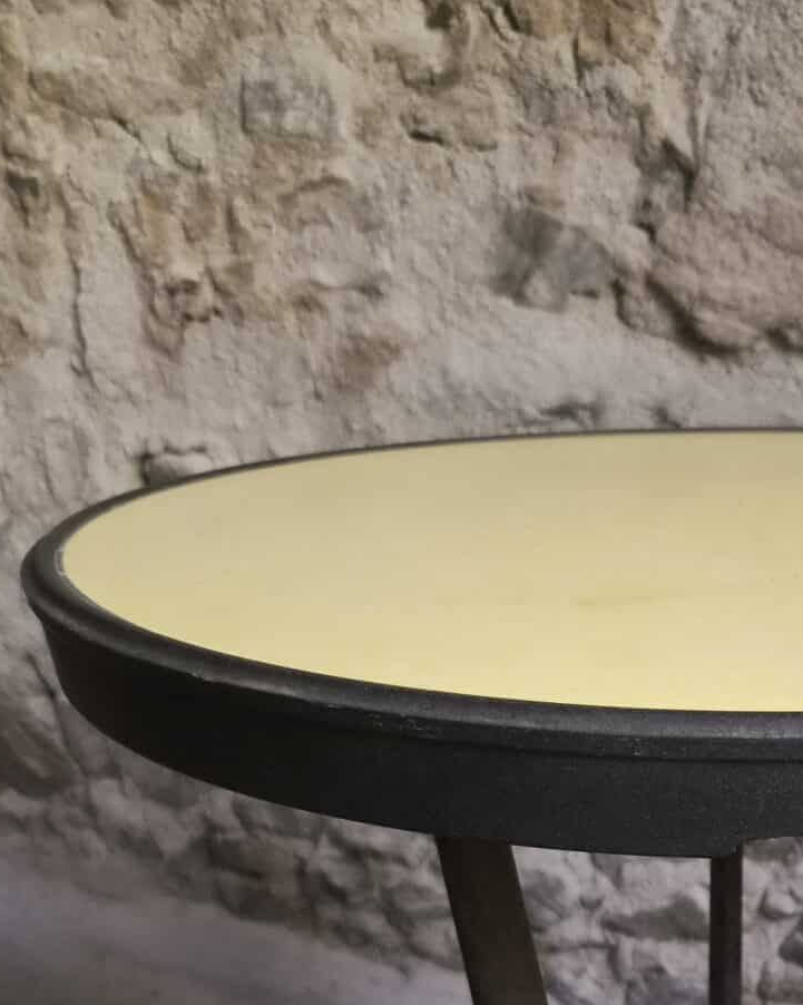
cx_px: 738
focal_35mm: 51
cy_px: 997
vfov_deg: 33.6
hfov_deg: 28.4
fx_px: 1516
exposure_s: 1/100
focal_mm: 5.4
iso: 2000
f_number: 1.8
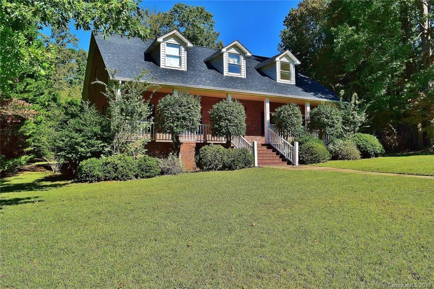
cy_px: 144
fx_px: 325
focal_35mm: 27
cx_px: 217
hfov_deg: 67.4
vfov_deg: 47.9
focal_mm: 18
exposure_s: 1/500
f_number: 11
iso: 400
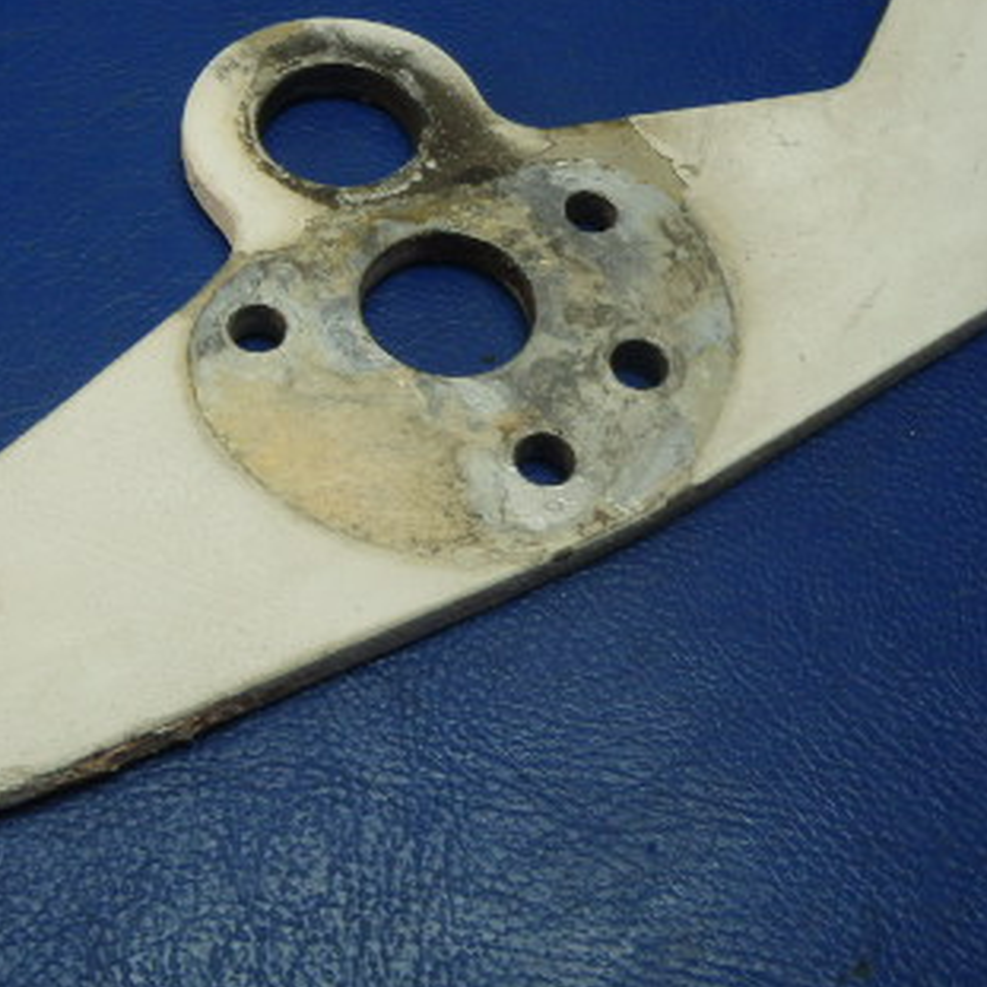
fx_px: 1645
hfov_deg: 32.4
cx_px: 187
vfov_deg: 32.7
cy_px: 235
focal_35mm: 51
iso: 200
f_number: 3.9
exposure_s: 1/40
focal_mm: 5
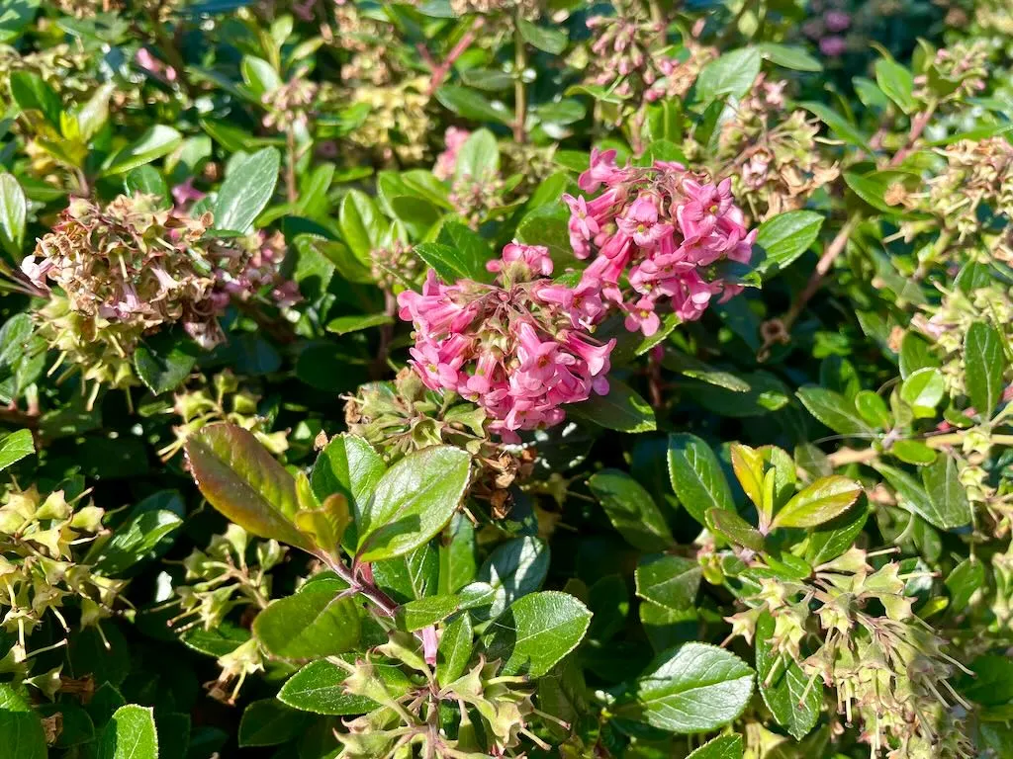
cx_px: 506
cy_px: 380
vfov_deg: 53.1
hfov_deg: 67.3
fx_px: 761
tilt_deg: -36.8
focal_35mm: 26
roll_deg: -1.3
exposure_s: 1/1416
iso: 32
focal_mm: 4.2
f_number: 1.6
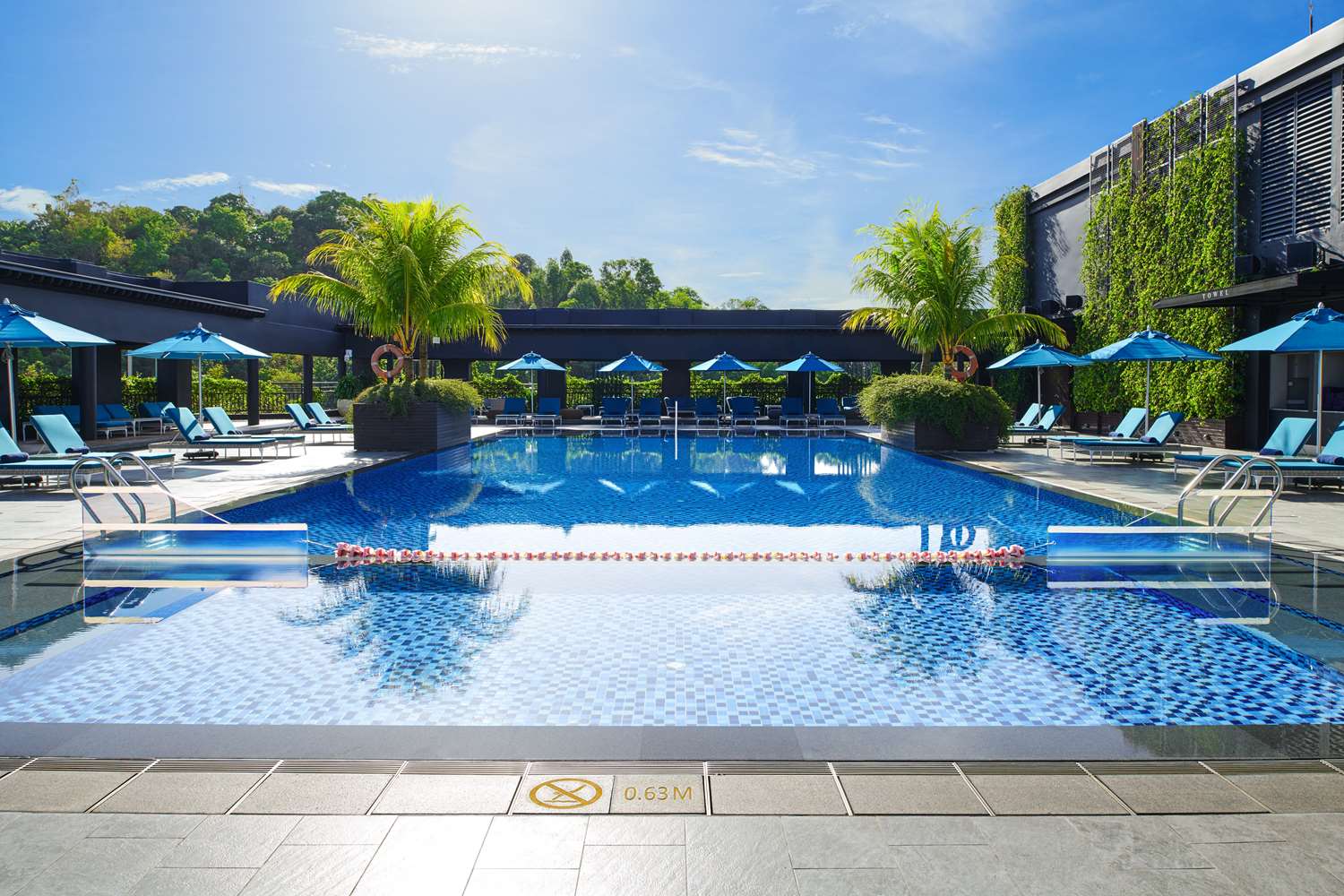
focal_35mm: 24
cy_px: 448
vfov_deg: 53.1
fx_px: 896
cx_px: 672
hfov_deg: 73.7
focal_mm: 24
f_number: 11
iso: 100
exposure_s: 1/80
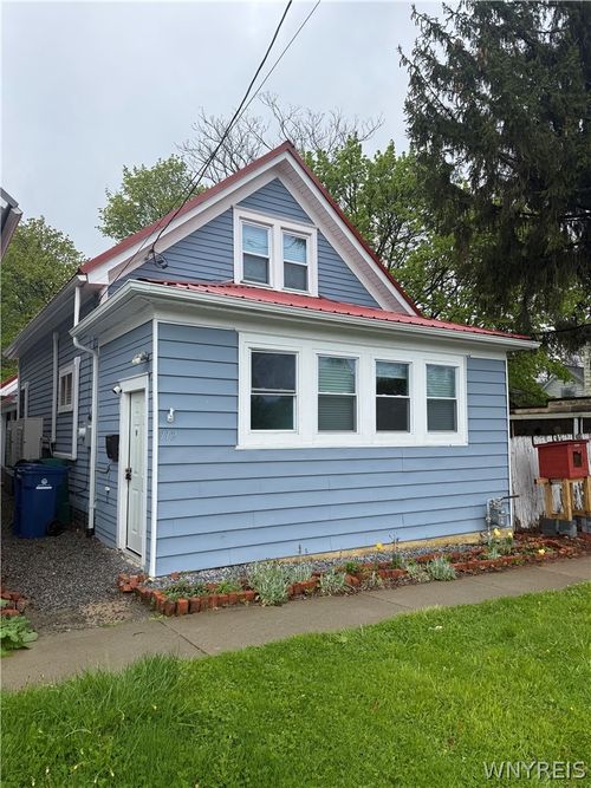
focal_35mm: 24
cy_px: 394
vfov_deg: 71.6
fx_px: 547
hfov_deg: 56.8
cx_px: 296
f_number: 1.78
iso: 80
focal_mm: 6.76
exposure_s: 1/1949
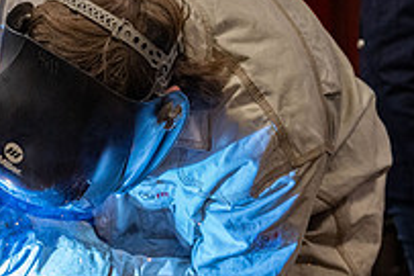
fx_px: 1413
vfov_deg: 11.1
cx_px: 31
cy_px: 24
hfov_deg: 16.4
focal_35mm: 123
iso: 1000
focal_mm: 38
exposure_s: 1/800
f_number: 2.8
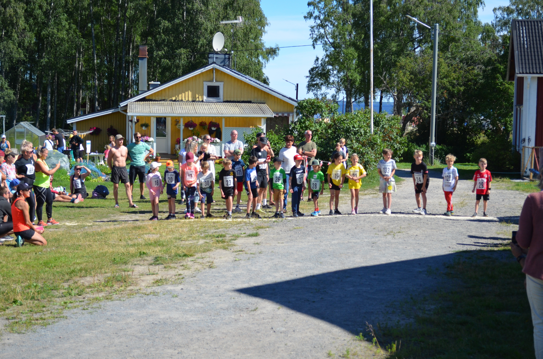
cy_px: 180
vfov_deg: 21.5
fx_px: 948
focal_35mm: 63
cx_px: 272
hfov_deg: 32.0
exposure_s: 1/1600
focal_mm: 42
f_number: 6.3
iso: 400
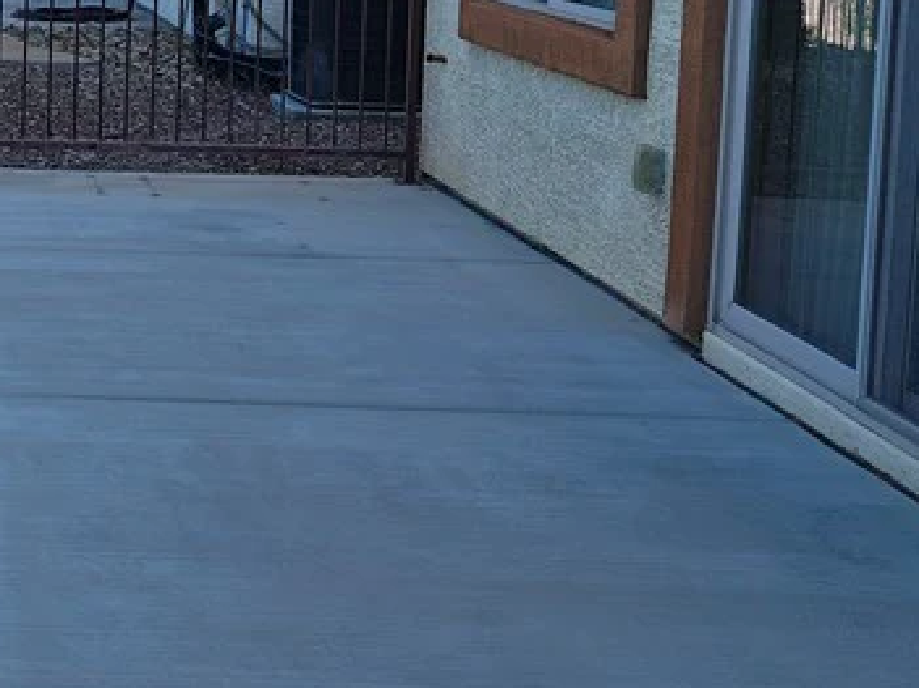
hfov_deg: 24.5
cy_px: 29
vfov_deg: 19.7
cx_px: -147
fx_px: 1937
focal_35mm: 73
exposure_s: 1/381
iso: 100
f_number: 1.7
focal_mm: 4.68
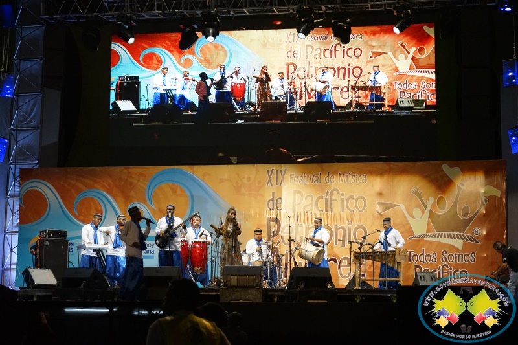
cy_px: 172
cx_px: 259
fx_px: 1007
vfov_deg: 19.4
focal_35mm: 70
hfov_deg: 28.8
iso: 4000
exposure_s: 1/320
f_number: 5.6
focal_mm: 70
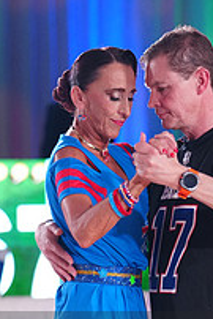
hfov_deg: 3.9
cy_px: 365
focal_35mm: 351
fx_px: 3110
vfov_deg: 5.8
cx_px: 132
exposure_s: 1/500
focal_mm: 122
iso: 2000
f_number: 2.8
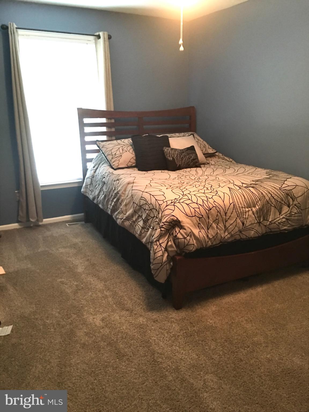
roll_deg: +0.5
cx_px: 154
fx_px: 345
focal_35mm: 29
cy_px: 206
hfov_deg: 48.2
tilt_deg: -16.5
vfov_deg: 61.7
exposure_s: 1/17
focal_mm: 4.15
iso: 200
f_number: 2.2
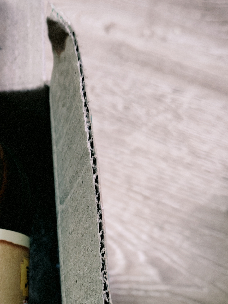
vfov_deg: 31.2
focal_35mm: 59
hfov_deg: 24.5
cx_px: 49
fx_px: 518
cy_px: 275
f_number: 1.95
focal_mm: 5.52
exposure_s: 1/33
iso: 500
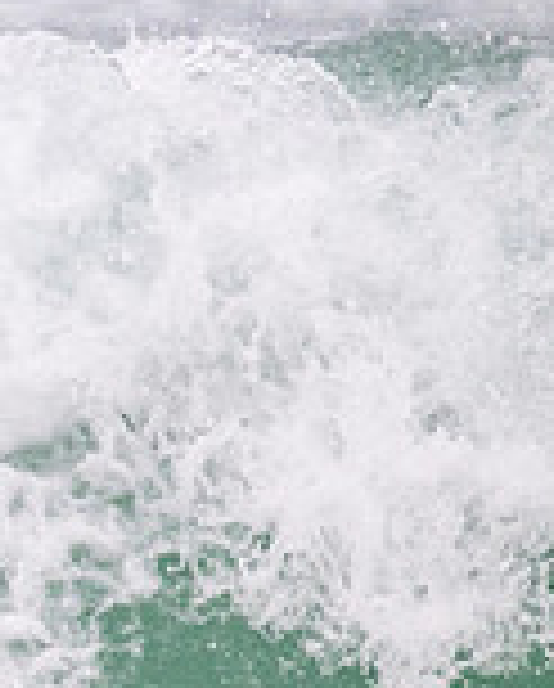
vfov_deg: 0.6
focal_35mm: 3028
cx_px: -463
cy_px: 622
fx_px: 61875
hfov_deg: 0.5
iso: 1400
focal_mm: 800
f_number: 11
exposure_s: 1/1250
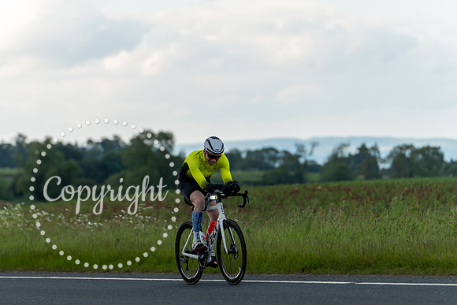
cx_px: 196
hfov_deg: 9.6
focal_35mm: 215
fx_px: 2726
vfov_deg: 6.4
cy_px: 165
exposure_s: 1/500
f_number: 3.2
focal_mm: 154
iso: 250
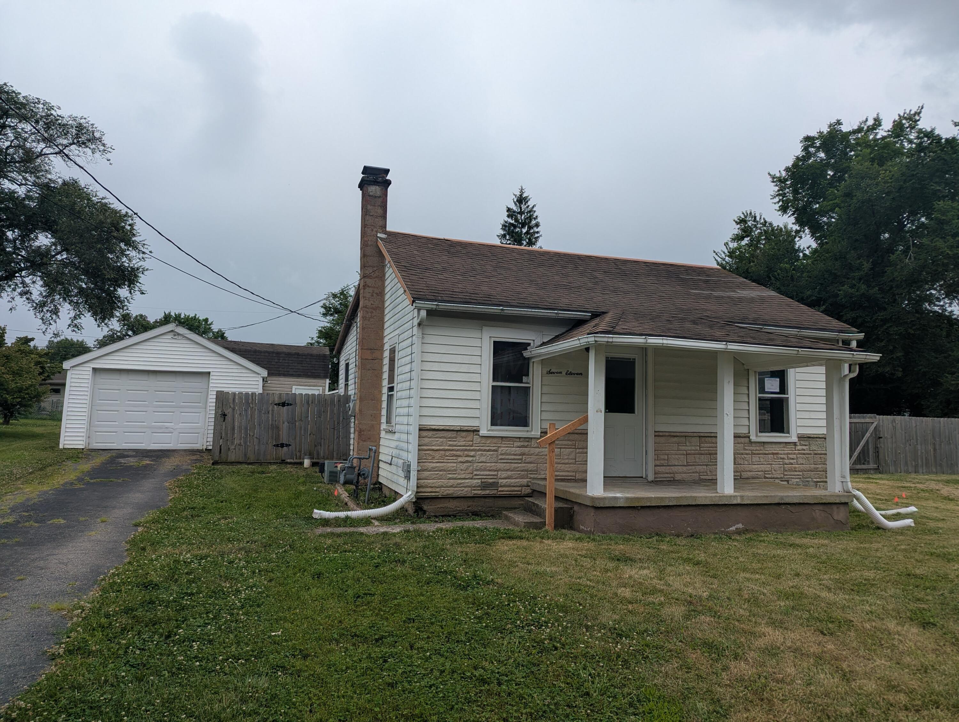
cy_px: 361
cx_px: 480
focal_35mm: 24
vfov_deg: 56.9
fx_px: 666
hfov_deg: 71.5
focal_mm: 6.81
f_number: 1.85
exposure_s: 1/590
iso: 46
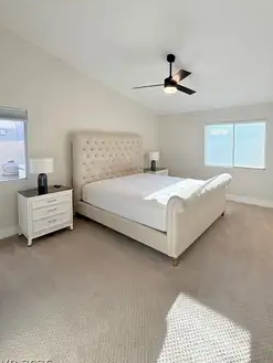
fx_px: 179
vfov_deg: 90.3
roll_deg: +0.0
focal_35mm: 17
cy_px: 153
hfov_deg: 74.4
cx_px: 156
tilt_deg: -2.3
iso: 100
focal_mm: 2.22
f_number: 2.2
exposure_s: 1/120
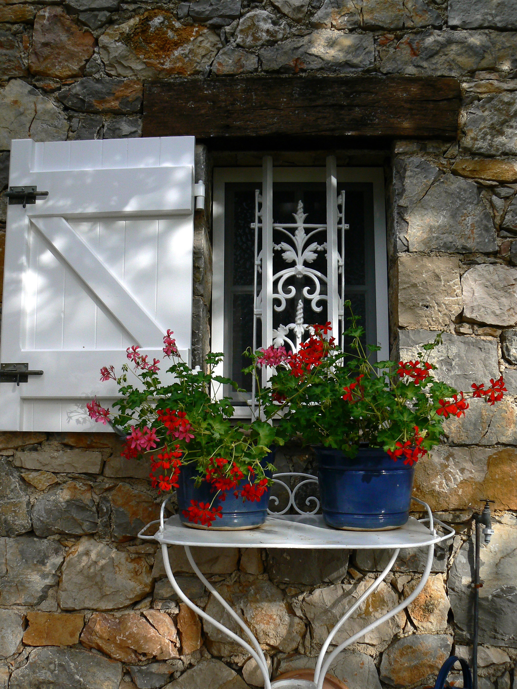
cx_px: 258
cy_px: 344
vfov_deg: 51.4
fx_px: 717
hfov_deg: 39.7
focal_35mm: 36
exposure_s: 1/160
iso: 80
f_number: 5.6
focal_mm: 6
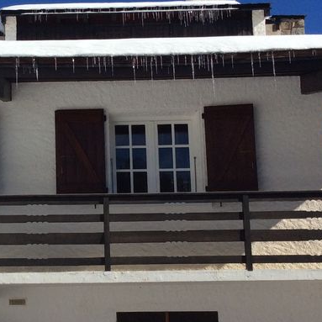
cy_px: 179
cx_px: 52
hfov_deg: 22.4
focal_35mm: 76
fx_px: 800
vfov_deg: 22.8
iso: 32
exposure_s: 1/2865
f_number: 2.4
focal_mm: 3.3
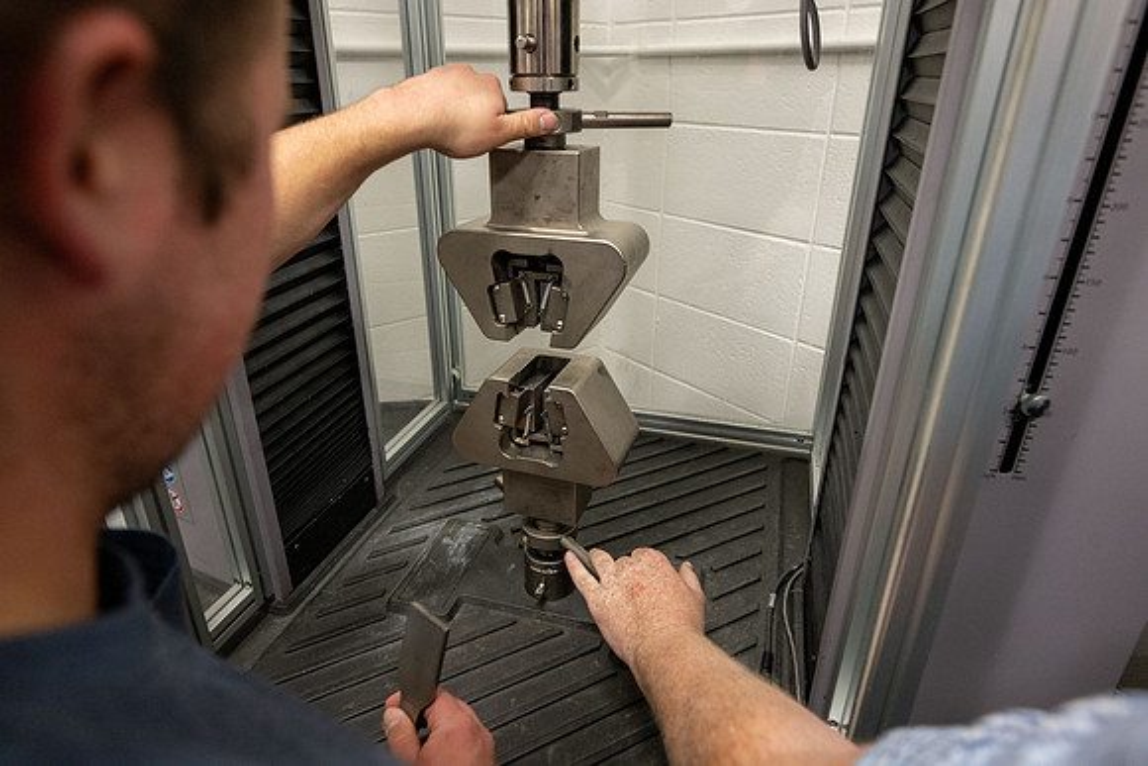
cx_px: 574
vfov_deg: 60.7
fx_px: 654
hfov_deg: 82.6
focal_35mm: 20
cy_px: 383
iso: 2500
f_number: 4
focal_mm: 20.5
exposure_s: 1/160
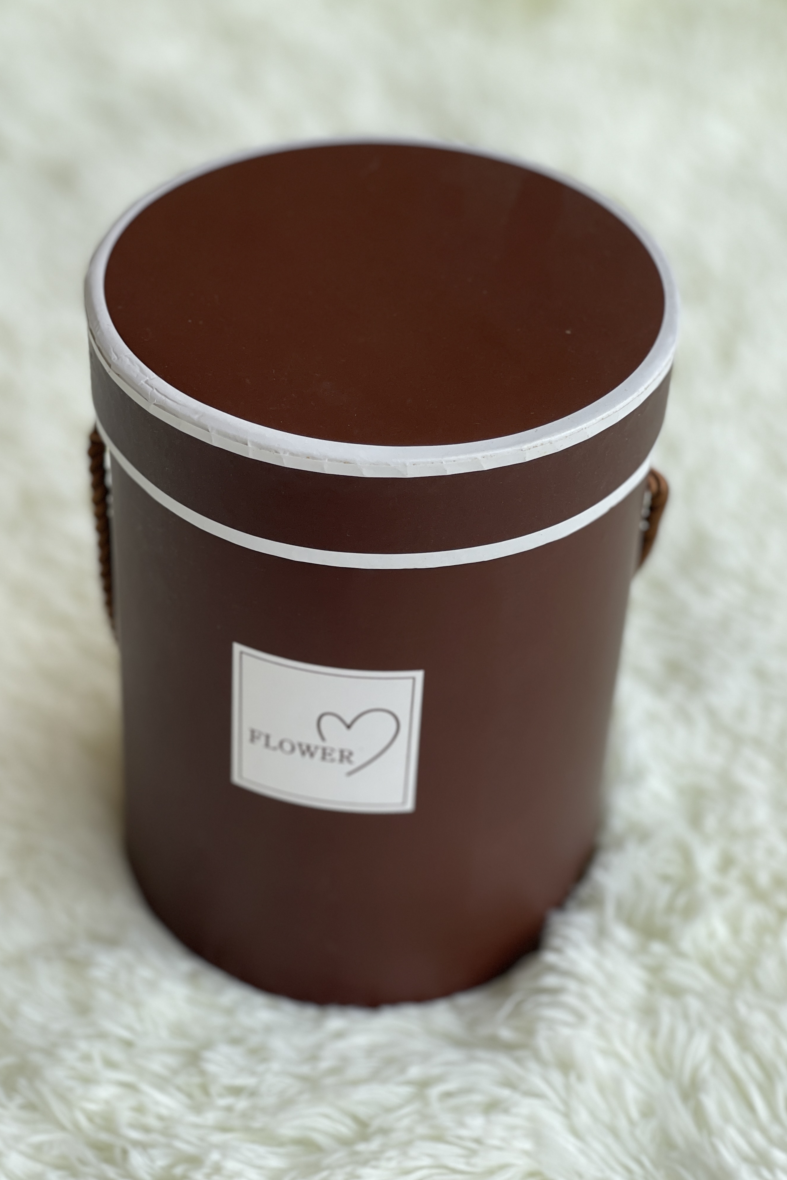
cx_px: 377
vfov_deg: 30.1
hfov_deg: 20.3
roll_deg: -1.7
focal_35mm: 67
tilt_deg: -39.9
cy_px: 588
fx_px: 2197
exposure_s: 1/758
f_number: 2.2
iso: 32
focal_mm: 7.5
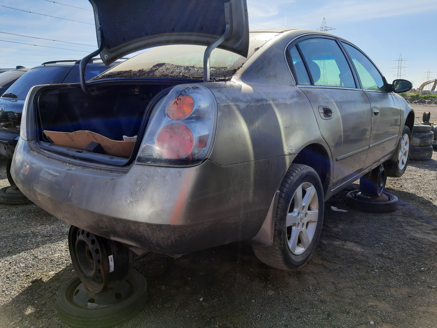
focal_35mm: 26
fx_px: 328
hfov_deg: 67.3
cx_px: 218
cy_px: 164
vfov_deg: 53.1
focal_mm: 3.92
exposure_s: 1/586
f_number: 1.7
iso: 40
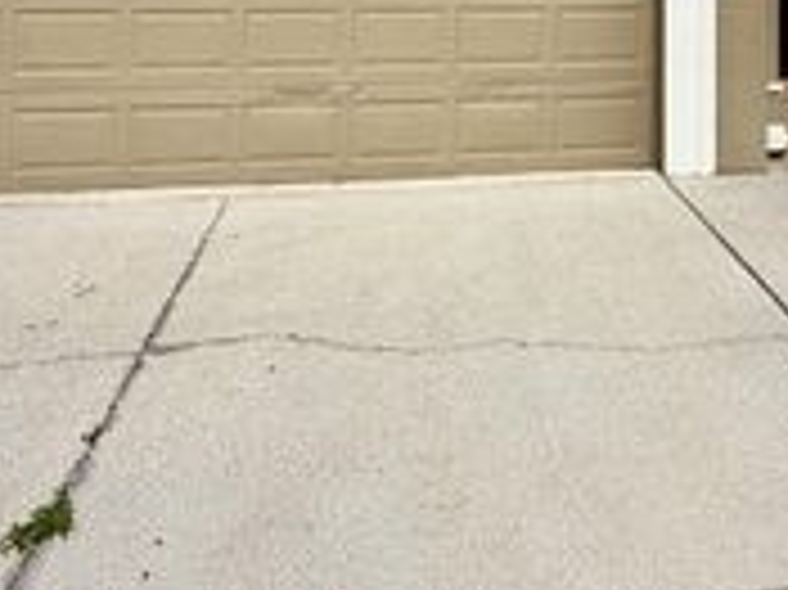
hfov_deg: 45.5
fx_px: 910
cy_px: -83
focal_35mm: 40
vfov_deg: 31.3
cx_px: 572
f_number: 2.2
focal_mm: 2.22
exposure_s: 1/914
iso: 20
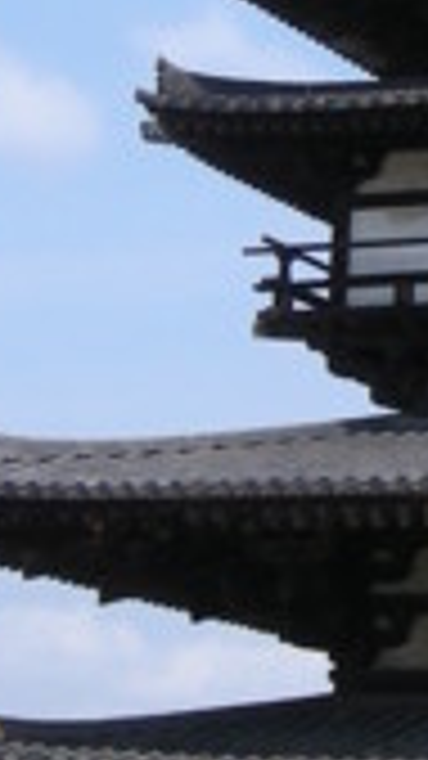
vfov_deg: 11.8
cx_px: 779
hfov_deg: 6.6
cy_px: -85
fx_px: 3633
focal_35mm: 180
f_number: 5.7
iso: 50
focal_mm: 5.7
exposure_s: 1/233
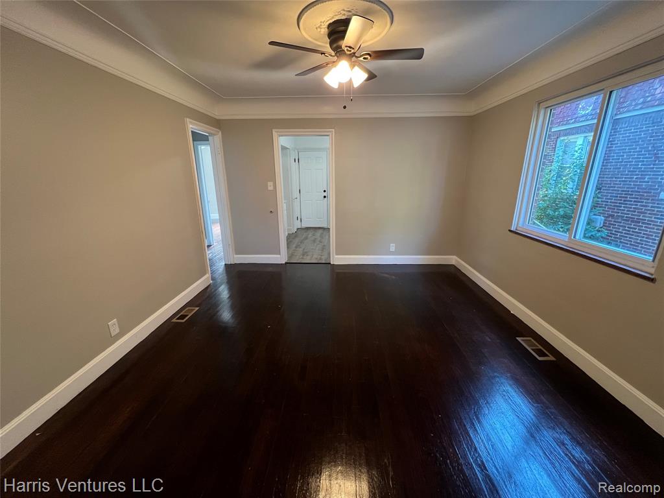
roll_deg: +0.8
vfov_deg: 89.9
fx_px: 249
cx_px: 332
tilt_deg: -16.5
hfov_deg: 106.2
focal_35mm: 13
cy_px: 249
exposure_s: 1/60
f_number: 1.8
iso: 320
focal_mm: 1.57
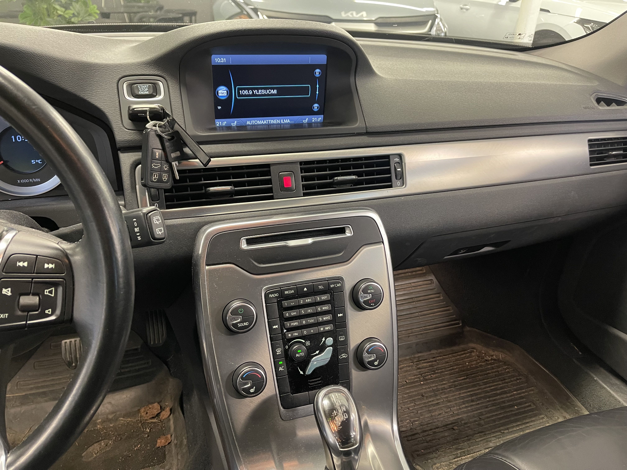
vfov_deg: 54.9
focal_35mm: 25
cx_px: 314
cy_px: 235
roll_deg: -2.7
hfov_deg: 69.4
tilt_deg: -28.3
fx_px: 453
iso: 500
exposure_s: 1/50
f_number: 1.6
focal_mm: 5.1
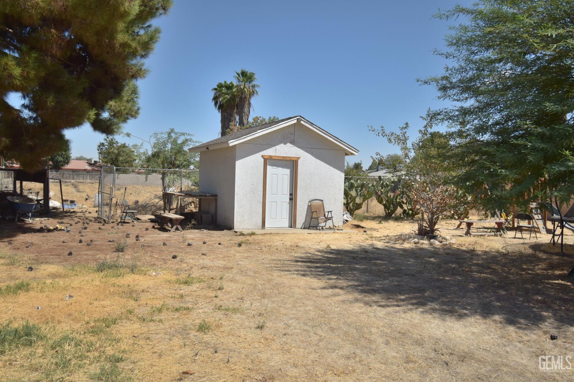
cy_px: 191
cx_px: 287
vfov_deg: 43.6
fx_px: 478
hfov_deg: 61.9
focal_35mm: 30
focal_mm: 20
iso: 100
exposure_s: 1/1000
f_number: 5.6
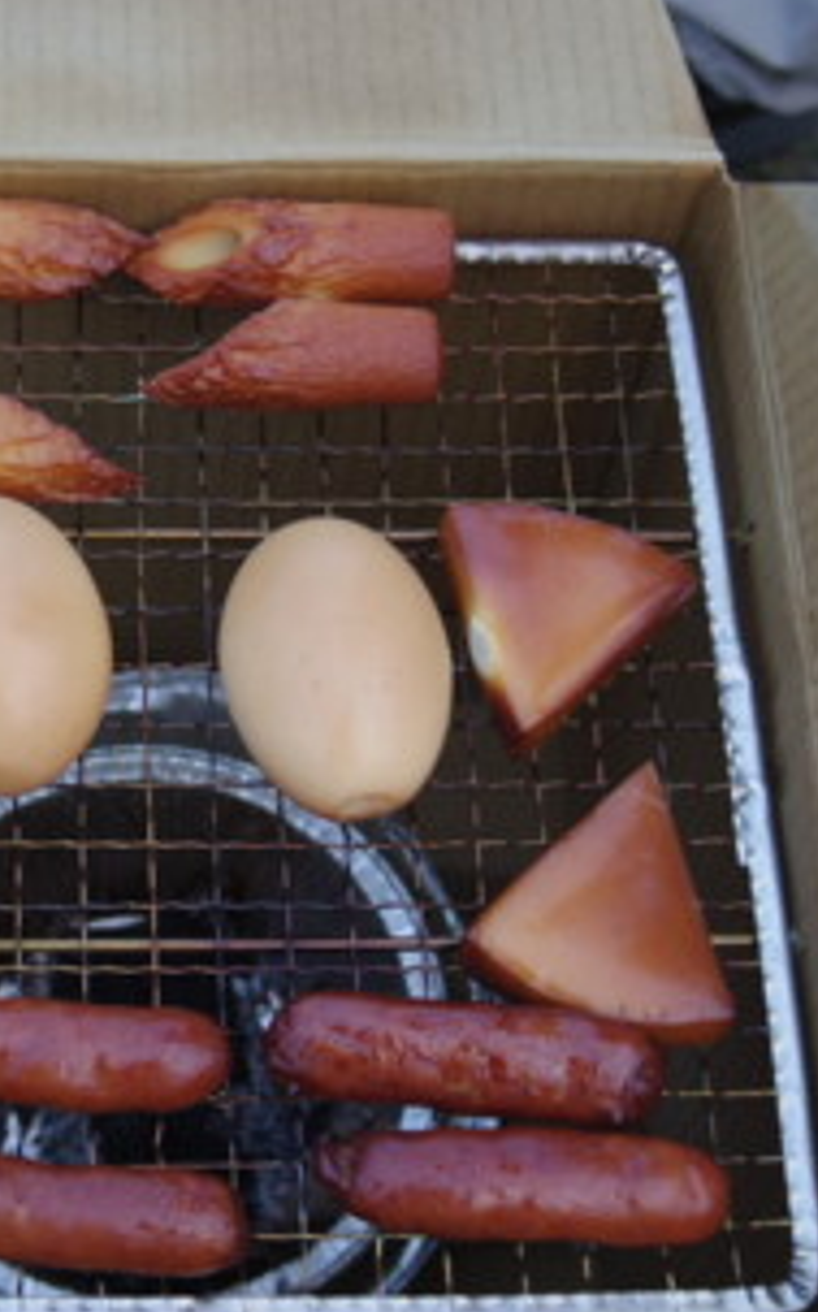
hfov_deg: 17.4
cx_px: 164
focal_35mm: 74
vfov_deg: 27.9
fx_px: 2643
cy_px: 684
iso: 250
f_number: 1.9
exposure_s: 1/60
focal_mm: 8.5
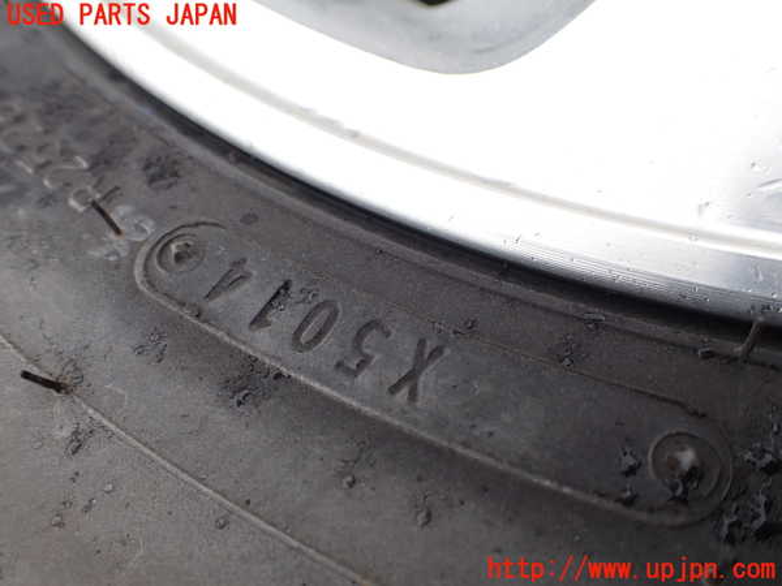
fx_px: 678
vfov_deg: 46.8
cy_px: 293
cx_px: 391
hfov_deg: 60.0
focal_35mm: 30
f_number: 3.2
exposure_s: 1/160
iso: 100
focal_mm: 5.4
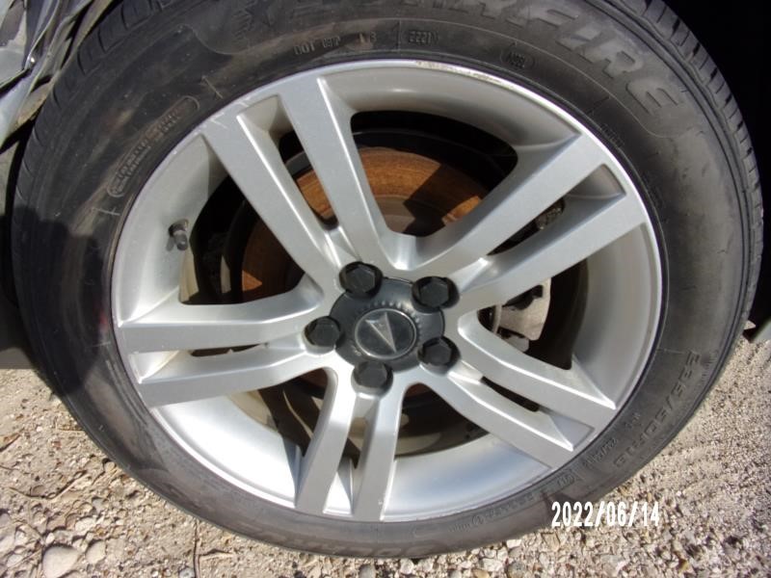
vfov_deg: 56.8
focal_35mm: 24
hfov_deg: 71.6
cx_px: 386
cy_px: 289
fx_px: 535
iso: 80
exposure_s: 1/1200
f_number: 3.3
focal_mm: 4.3
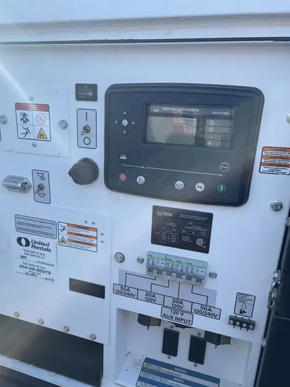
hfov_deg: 45.2
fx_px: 346
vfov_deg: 58.2
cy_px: 219
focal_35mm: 31
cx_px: 120
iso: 50
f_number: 1.6
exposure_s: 1/888
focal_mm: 4.2
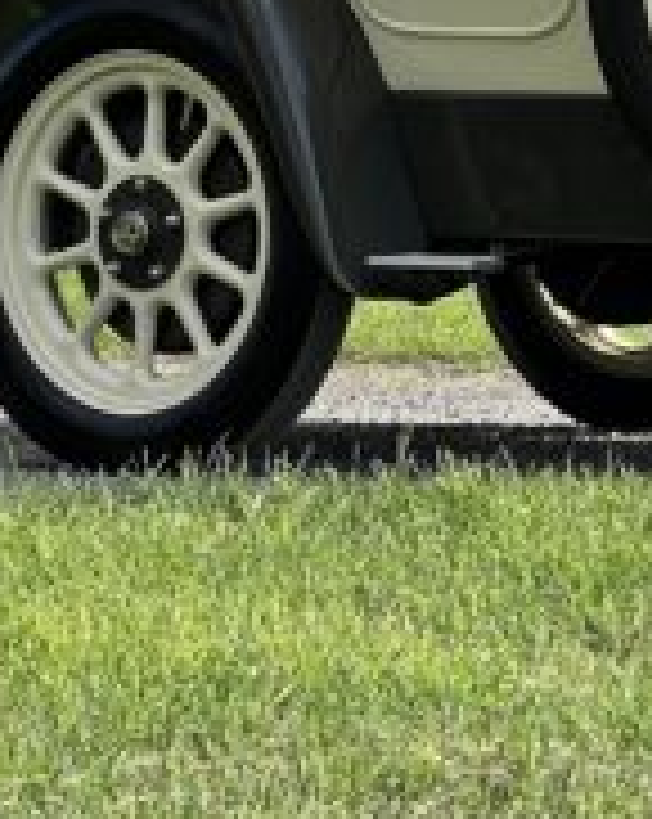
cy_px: -81
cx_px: 1156
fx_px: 5997
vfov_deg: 7.8
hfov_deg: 6.1
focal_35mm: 248
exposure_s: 1/481
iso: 32
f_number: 2.8
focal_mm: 9
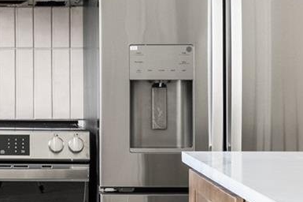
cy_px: 70
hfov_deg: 15.0
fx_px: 1136
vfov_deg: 10.1
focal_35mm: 135
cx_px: 17
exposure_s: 1/13
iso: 640
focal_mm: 32.5
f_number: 8
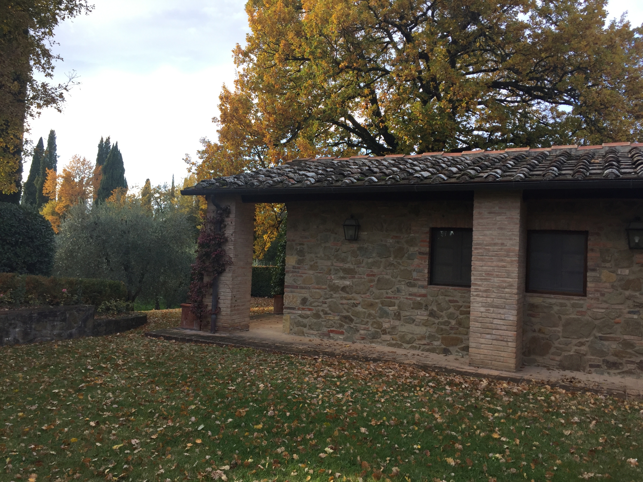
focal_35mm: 29
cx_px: 322
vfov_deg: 48.2
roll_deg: -2.7
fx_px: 539
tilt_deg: +1.0
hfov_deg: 61.7
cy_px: 241
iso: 32
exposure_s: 1/202
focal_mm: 4.15
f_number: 2.2
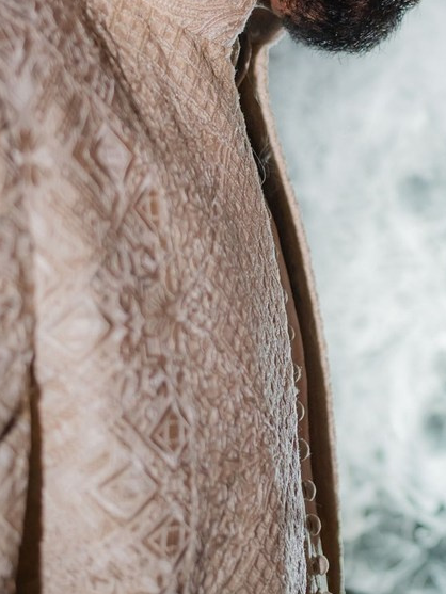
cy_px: 49
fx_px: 1992
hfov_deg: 12.6
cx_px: 491
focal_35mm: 116
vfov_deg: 16.7
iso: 125
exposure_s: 1/400
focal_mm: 35
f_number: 1.4
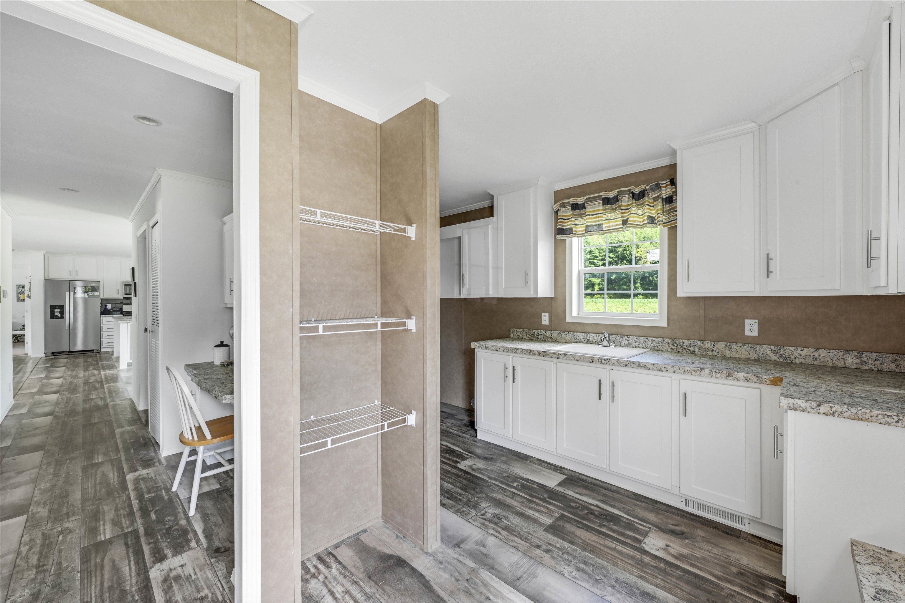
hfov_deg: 104.3
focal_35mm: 14
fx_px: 352
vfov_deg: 81.2
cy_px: 302
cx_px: 452
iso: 1000
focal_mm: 14
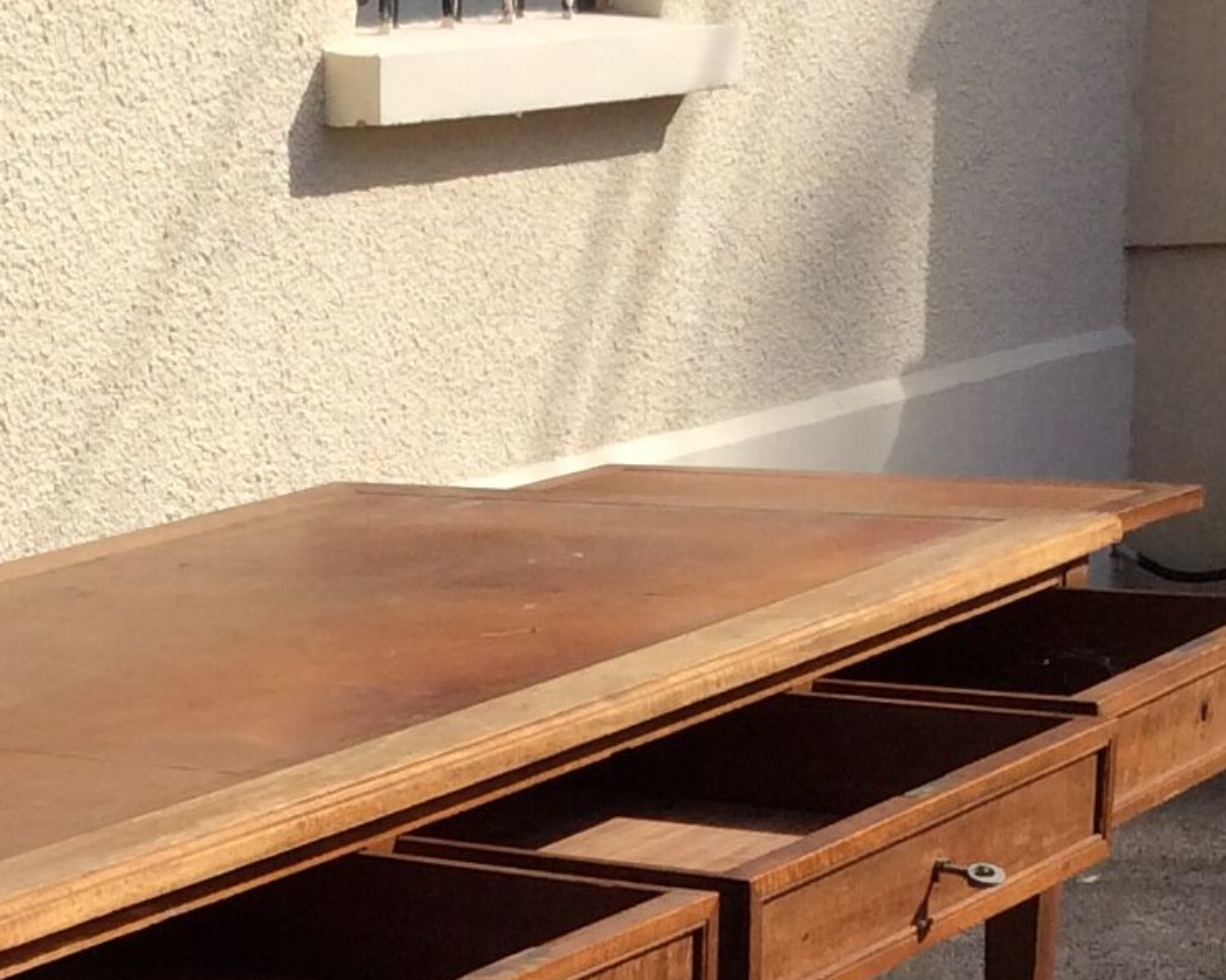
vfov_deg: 13.6
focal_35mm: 109
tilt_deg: -17.0
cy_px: 1306
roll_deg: +4.7
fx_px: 3953
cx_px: 46
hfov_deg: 17.3
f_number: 2.4
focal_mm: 3.3
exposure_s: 1/2288
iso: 32
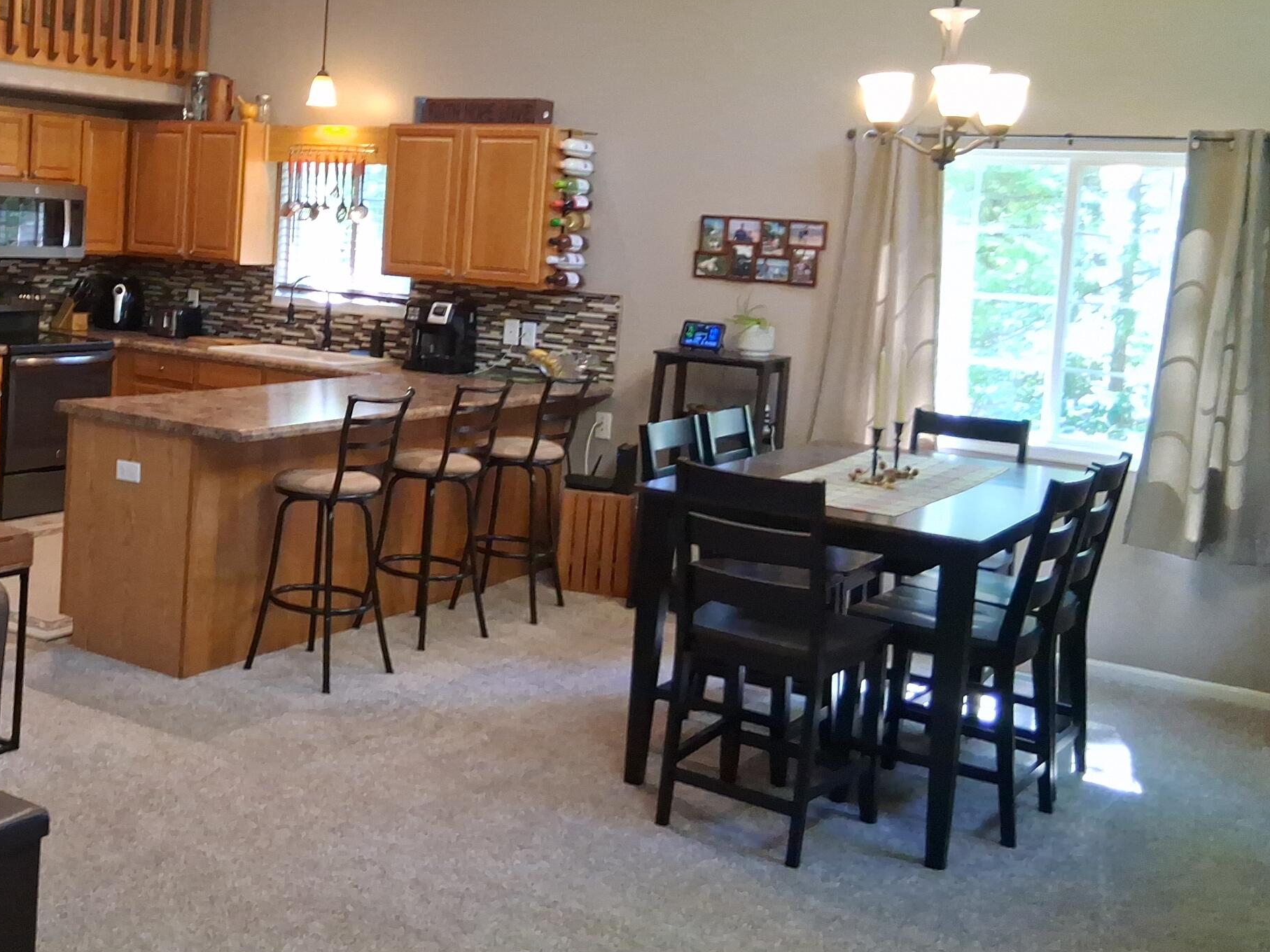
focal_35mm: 43
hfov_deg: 42.0
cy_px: 334
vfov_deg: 33.4
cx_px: 259
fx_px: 1577
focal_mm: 3.98
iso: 500
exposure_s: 1/33
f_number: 1.8
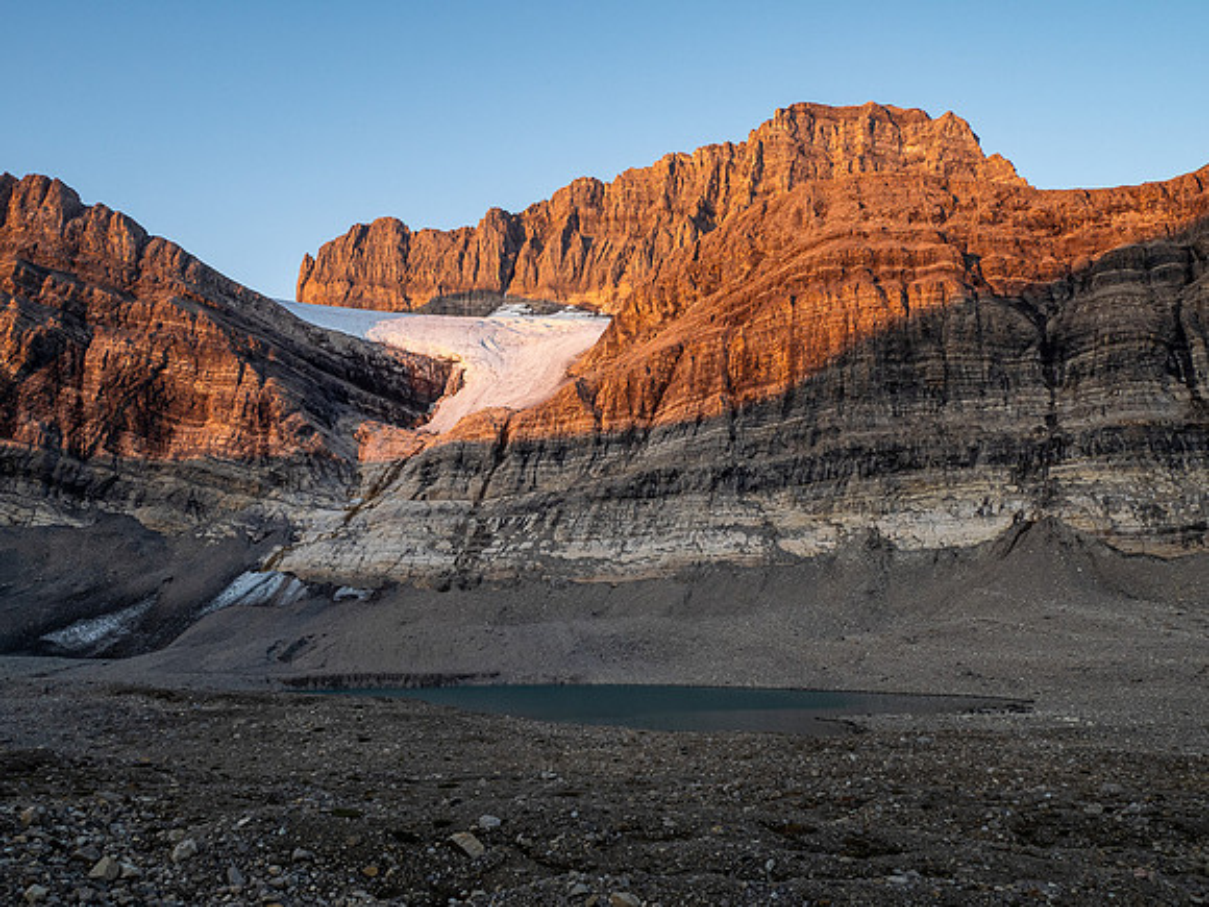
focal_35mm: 32
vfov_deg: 44.2
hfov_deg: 56.8
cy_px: 454
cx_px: 604
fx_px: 1118
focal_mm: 16
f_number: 8
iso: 320
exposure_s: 1/60
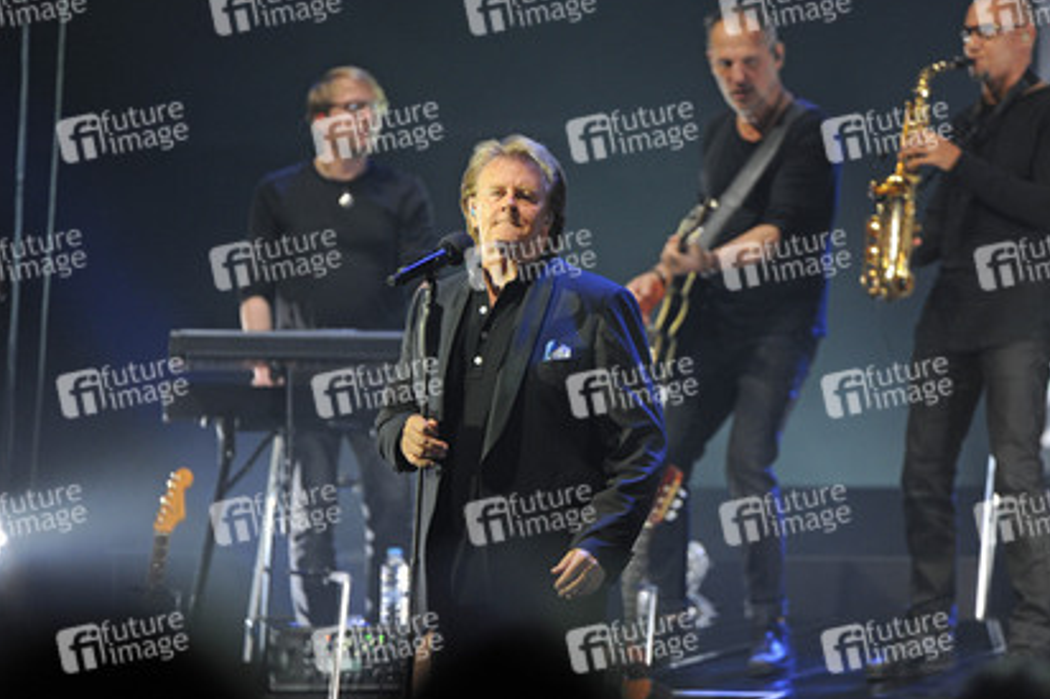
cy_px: 324
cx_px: 565
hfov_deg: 5.0
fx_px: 12123
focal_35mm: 416
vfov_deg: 3.3
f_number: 4
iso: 2500
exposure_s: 1/320
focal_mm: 380
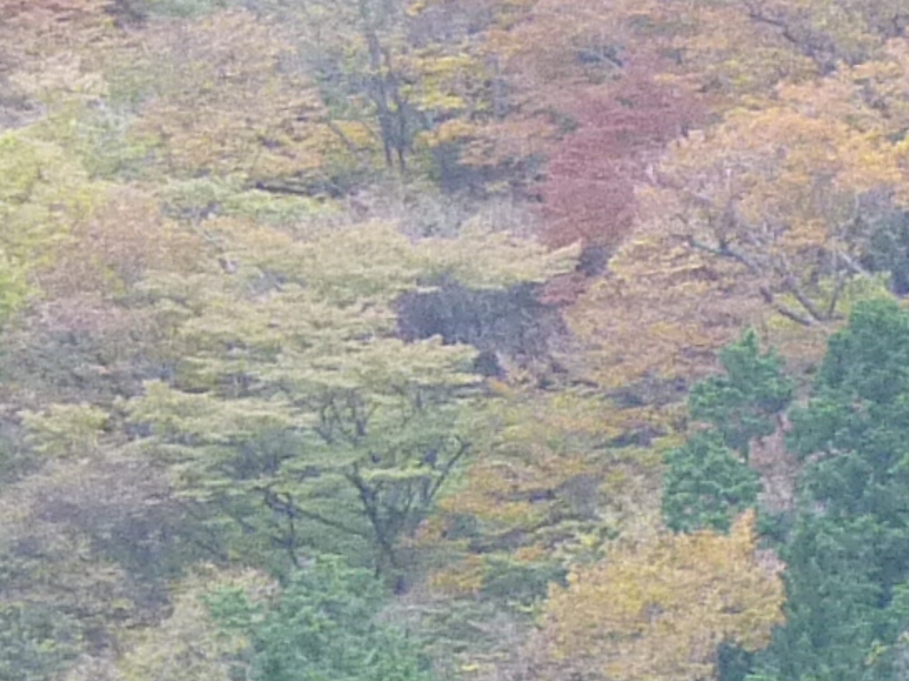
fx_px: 11917
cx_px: 792
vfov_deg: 3.3
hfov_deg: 4.4
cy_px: 671
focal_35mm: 454
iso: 200
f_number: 4.1
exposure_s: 1/40
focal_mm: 11
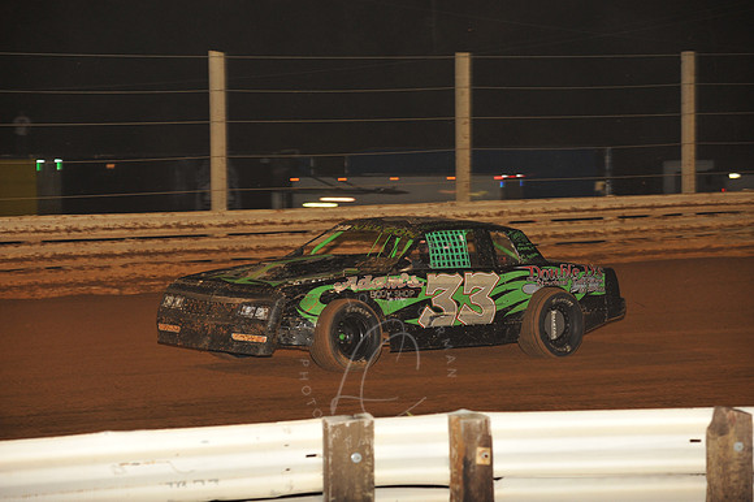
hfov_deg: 14.2
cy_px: 251
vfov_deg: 9.5
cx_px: 377
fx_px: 3035
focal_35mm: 145
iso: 1250
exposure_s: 1/320
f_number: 6.3
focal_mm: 145
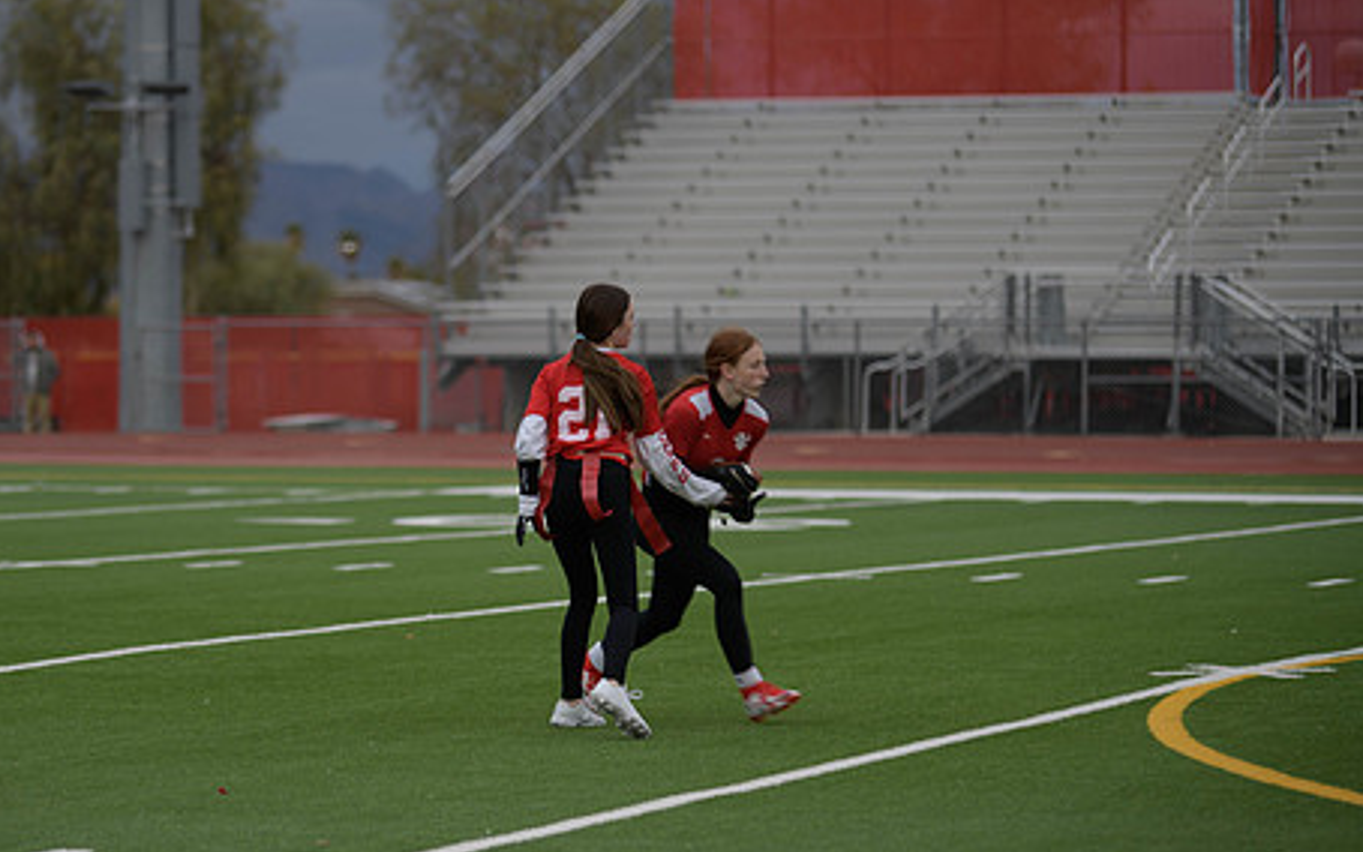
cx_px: 504
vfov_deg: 8.3
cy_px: 476
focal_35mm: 159
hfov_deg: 13.1
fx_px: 5908
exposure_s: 1/200
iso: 72
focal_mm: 122
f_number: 2.8
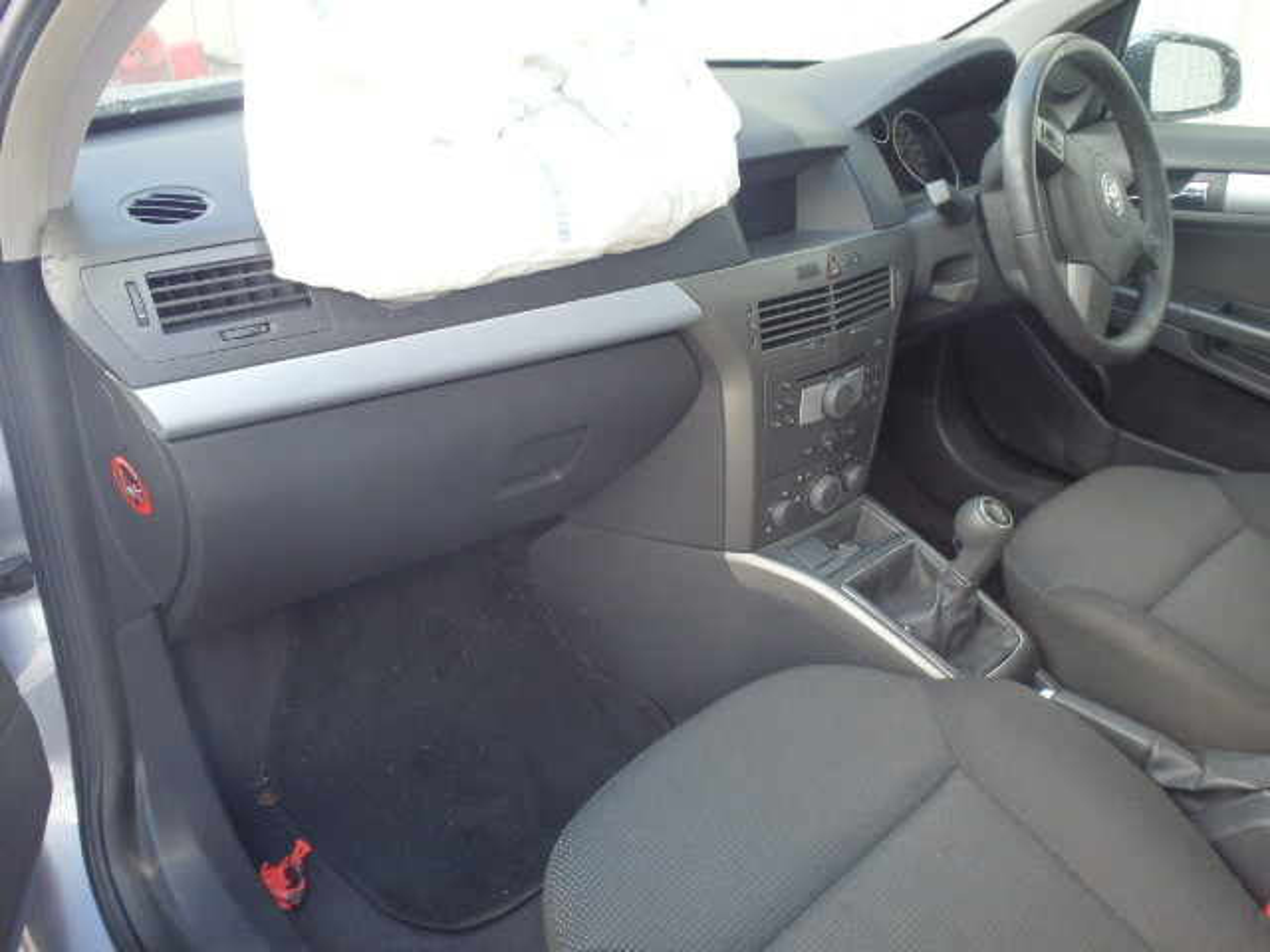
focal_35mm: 28
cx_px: 635
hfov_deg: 63.4
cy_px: 476
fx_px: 1027
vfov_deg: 49.7
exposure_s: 1/60
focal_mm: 5
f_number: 3.9
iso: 160
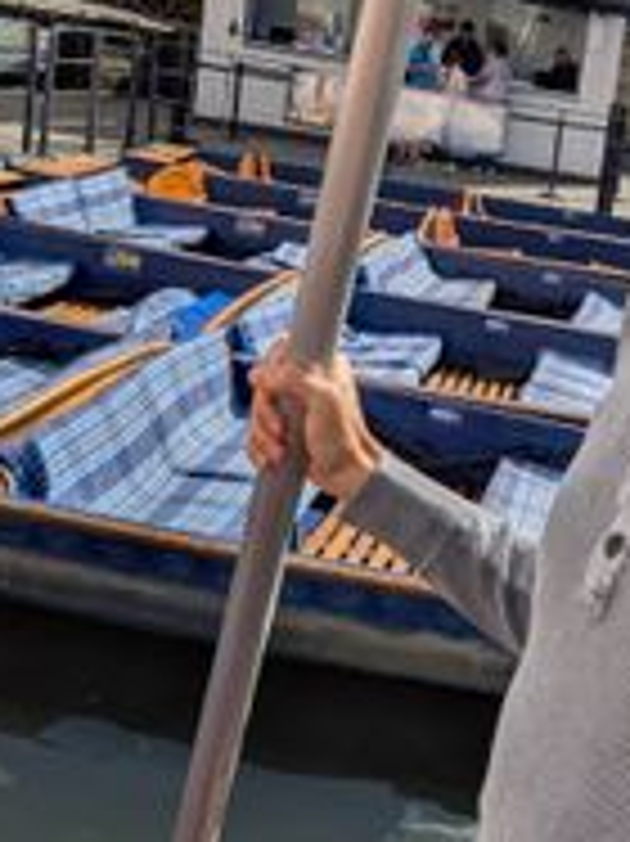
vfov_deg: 41.7
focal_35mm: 45
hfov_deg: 30.6
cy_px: 306
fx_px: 1093
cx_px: 576
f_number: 2.2
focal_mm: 2.74
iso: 40
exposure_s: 1/2681
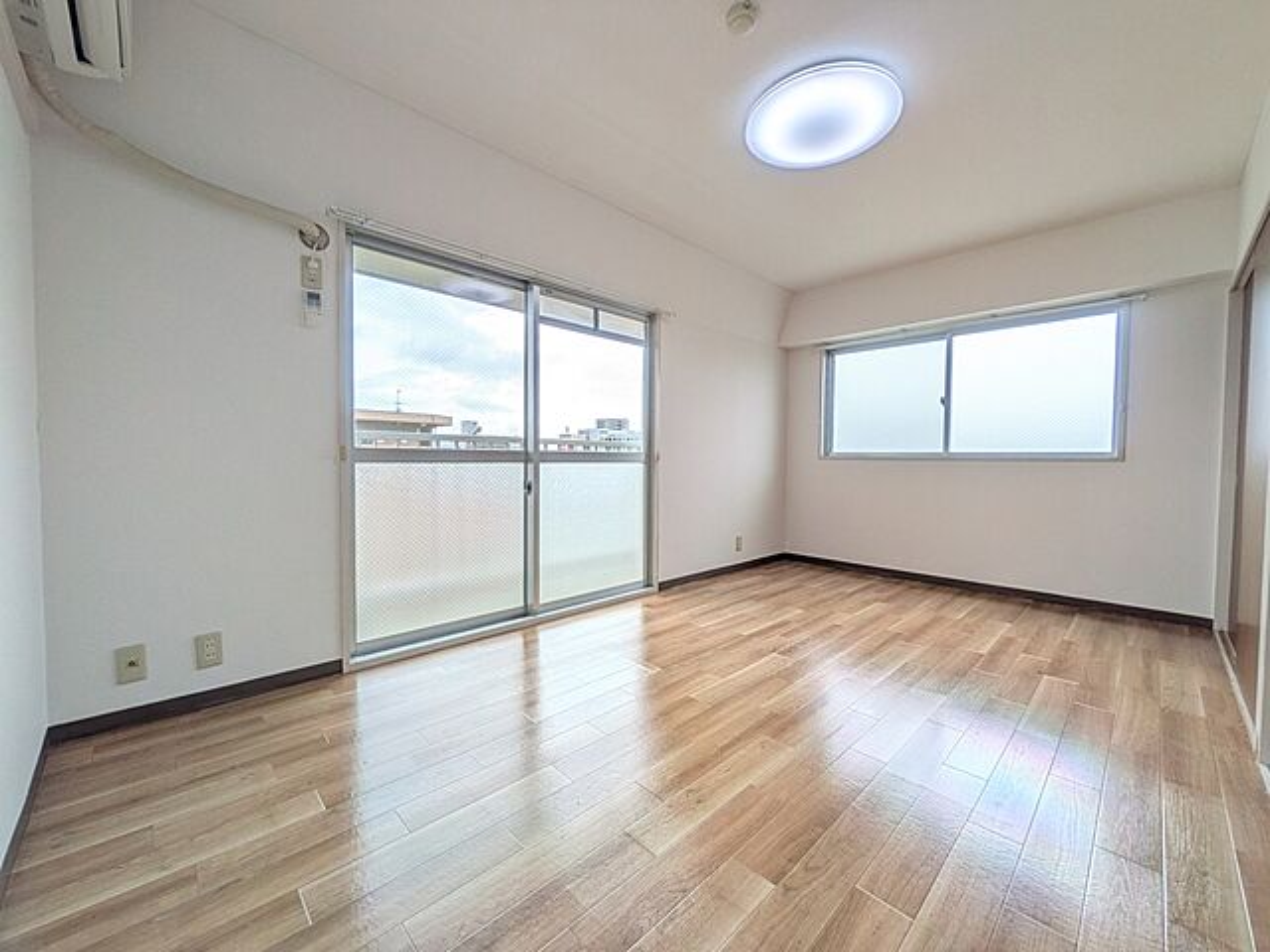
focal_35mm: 14
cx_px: 635
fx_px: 514
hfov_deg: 102.1
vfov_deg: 85.7
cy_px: 476
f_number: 2.2
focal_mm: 1.83
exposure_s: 1/403
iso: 50
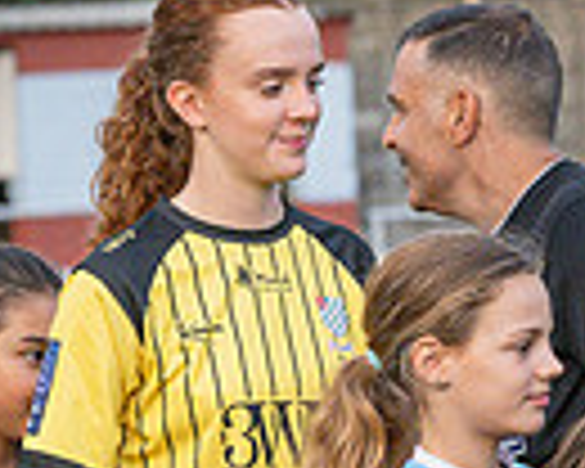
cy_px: 632
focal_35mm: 646
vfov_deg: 2.4
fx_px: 11185
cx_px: 990
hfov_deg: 3.0
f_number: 5
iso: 2000
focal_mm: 107
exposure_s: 1/400
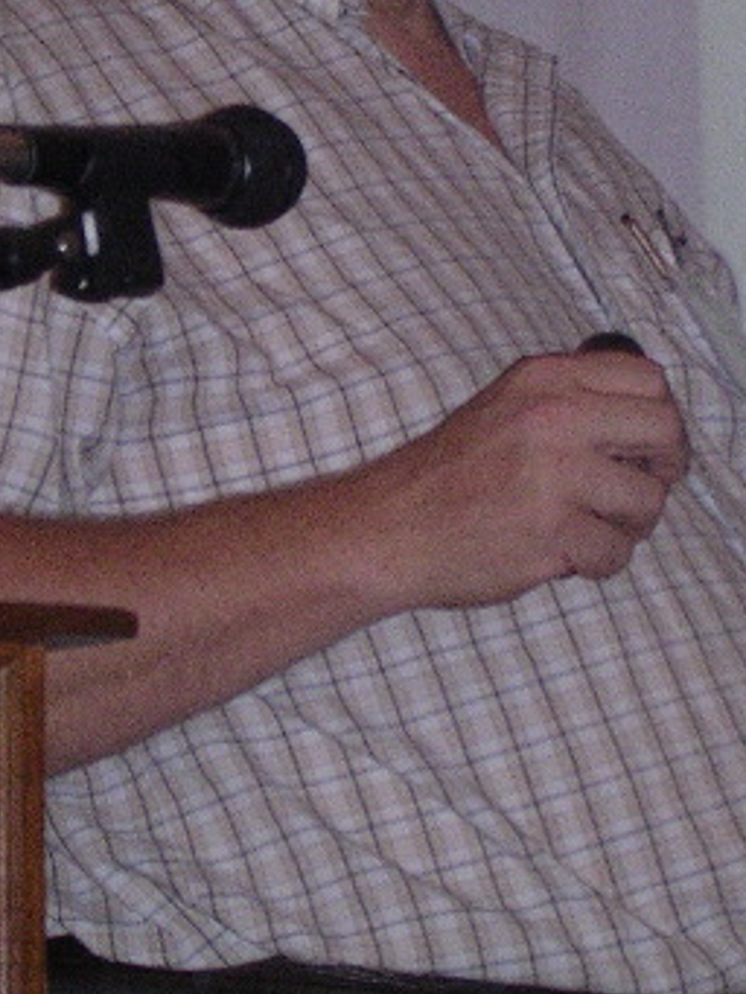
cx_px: 458
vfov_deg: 10.0
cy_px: 245
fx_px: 5657
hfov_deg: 7.5
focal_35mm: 197
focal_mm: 15.9
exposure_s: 1/60.1
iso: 388
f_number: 4.6
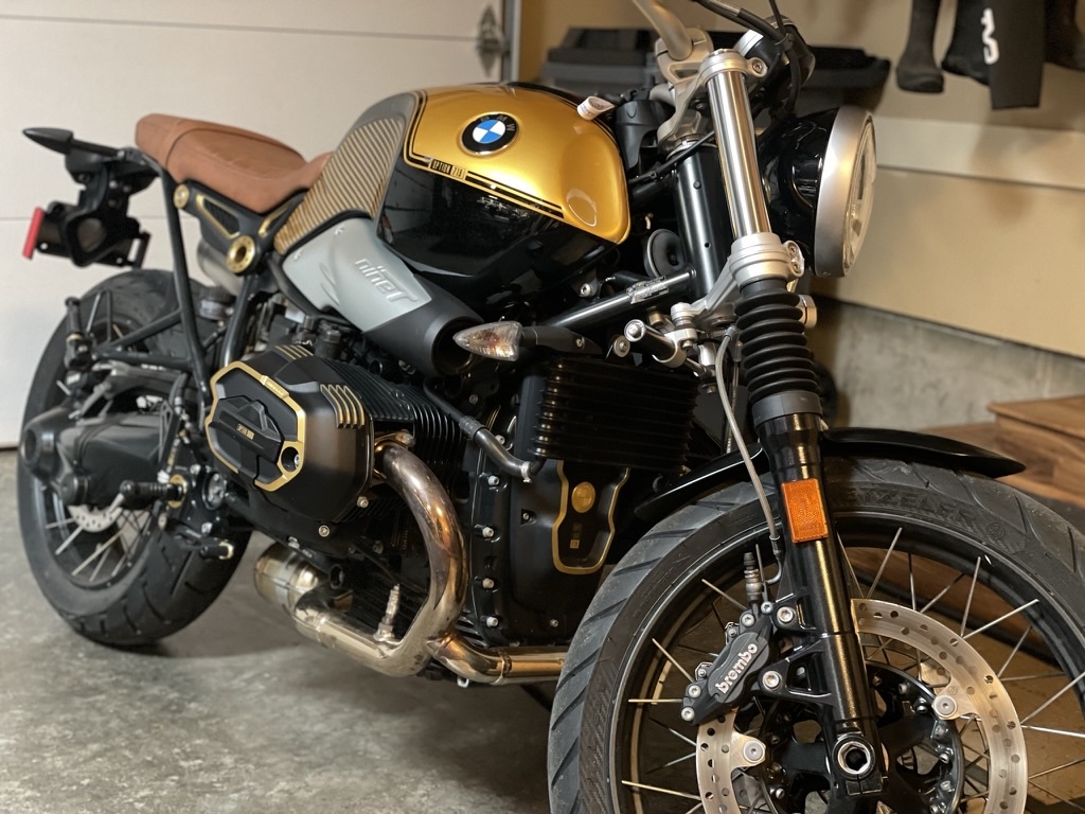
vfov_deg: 28.0
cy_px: 407
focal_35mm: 52
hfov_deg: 36.8
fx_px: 1630
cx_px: 542
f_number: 2
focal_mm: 6
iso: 500
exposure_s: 1/15
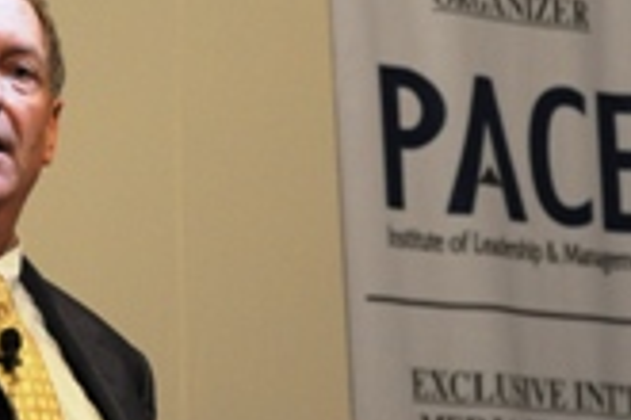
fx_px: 5696
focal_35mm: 325
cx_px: -11
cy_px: 134
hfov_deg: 6.3
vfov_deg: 4.2
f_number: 5.3
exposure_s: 1/40
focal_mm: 80
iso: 1250
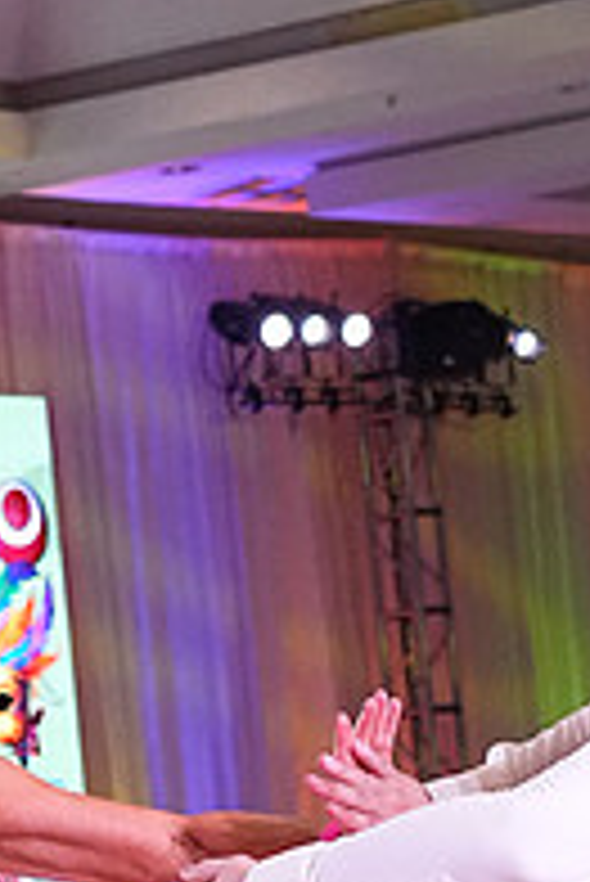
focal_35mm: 243
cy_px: 1287
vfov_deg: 8.3
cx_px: 354
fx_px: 5963
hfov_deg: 5.7
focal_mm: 55
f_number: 5.6
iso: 3200
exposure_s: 1/320
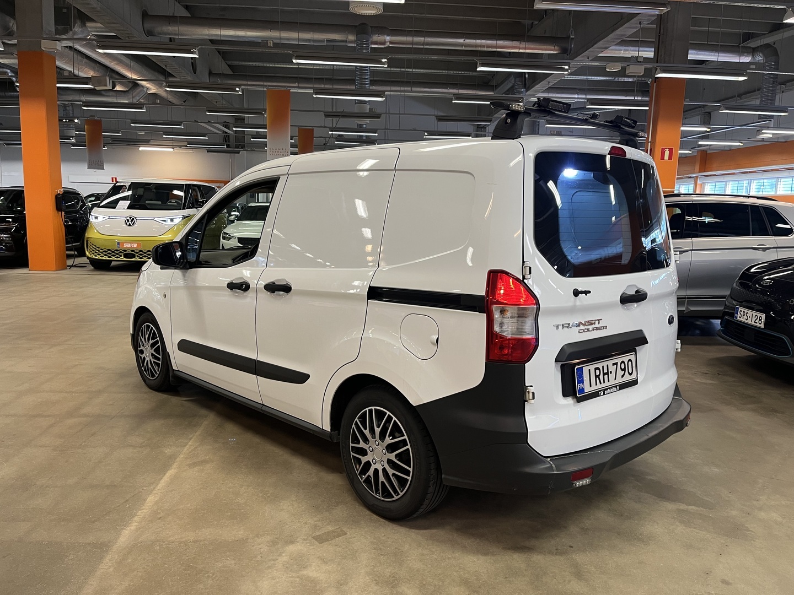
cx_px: 397
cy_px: 298
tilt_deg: -8.9
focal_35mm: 26
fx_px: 596
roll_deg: -1.8
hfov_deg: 67.3
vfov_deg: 53.1
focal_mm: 5.1
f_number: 1.6
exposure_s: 1/50
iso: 80
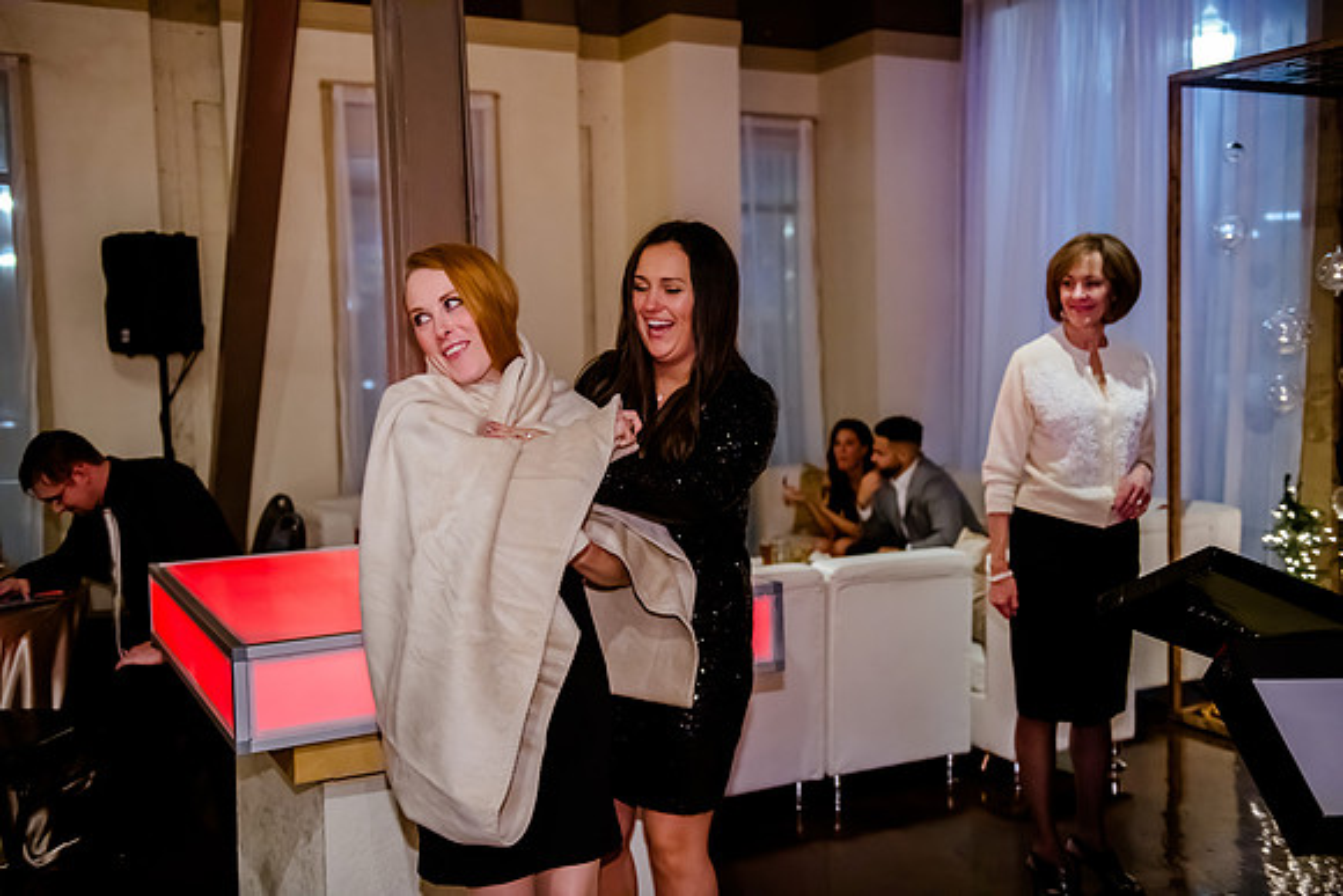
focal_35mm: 38
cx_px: 672
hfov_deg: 50.7
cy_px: 448
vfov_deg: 35.1
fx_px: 1418
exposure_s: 1/200
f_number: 2.8
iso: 5000
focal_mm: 38
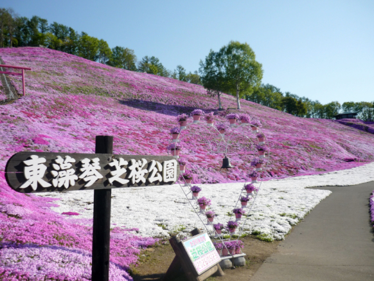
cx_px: 182
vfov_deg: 41.8
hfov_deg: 53.9
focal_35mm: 34
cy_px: 144
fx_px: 367
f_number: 8
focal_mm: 5.5
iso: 100
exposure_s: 1/200
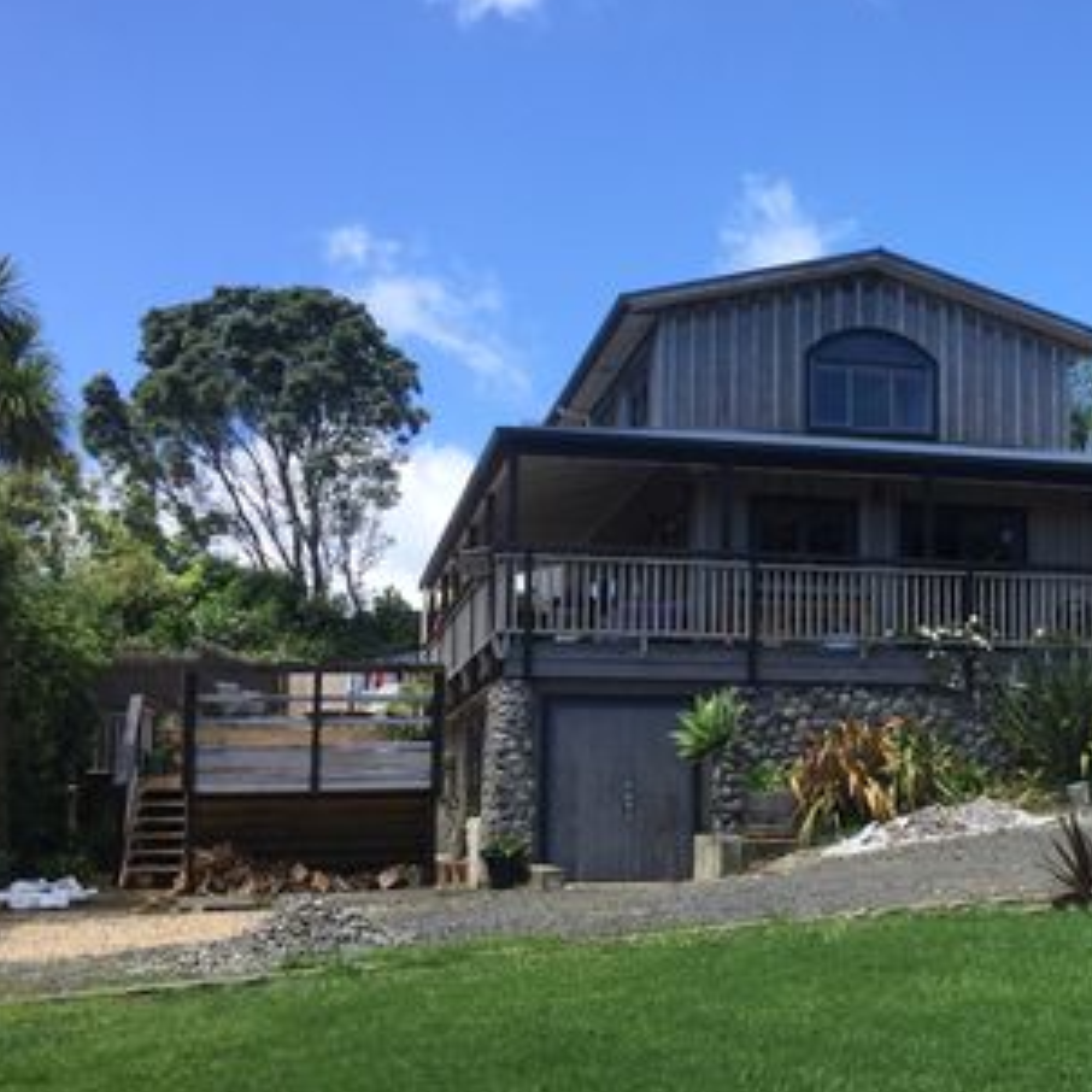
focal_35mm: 51
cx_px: 951
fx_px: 1820
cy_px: 604
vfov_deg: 33.4
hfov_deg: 32.0
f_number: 2.2
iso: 32
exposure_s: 1/1199
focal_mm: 4.15
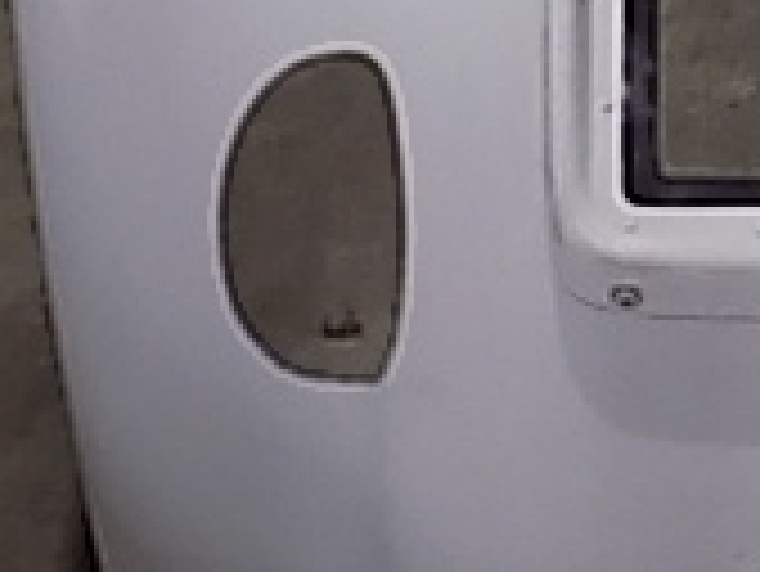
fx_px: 1911
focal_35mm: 87
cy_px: 117
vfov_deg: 16.9
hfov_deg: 21.9
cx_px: 715
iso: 400
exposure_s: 1/30
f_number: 3.1
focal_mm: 4
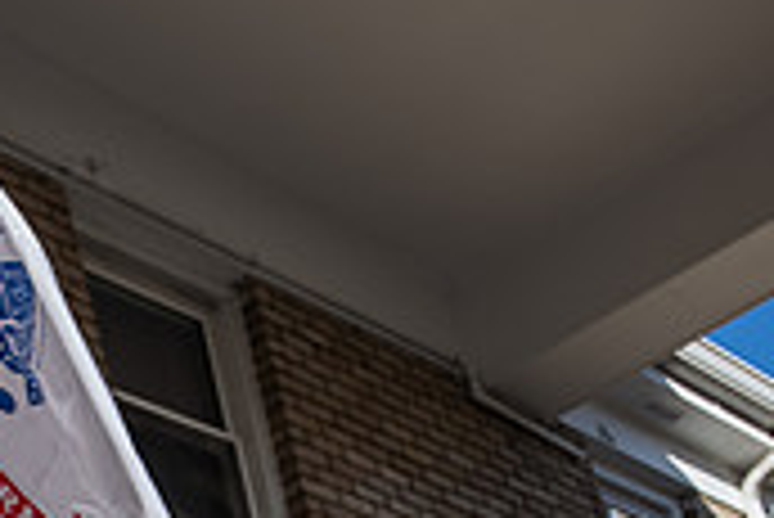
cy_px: 822
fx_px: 2173
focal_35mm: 101
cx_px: 27
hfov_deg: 19.7
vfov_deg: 12.7
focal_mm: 30
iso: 80
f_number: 3.5
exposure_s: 1/1000
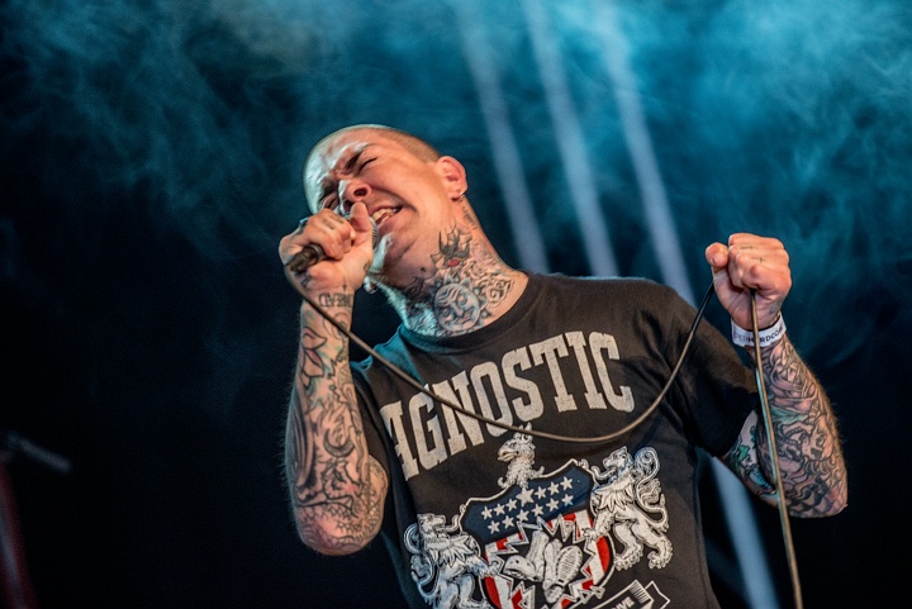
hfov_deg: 11.4
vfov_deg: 7.6
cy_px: 304
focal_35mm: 180
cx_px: 456
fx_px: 4563
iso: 1600
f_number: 2.8
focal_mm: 180
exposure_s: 1/100
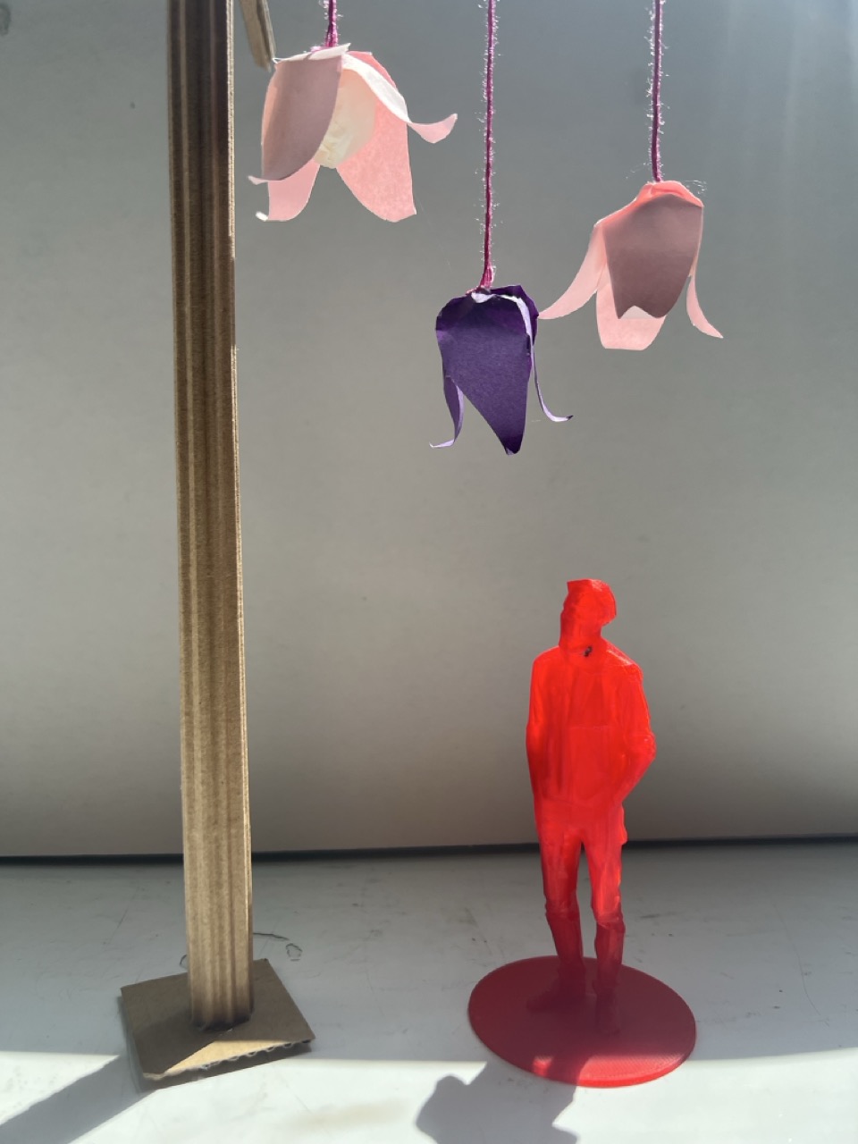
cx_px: 429
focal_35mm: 26
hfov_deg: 53.1
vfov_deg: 67.3
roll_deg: +0.4
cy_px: 572
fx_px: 859
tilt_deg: -3.6
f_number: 1.5
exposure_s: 1/1934
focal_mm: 5.7
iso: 50
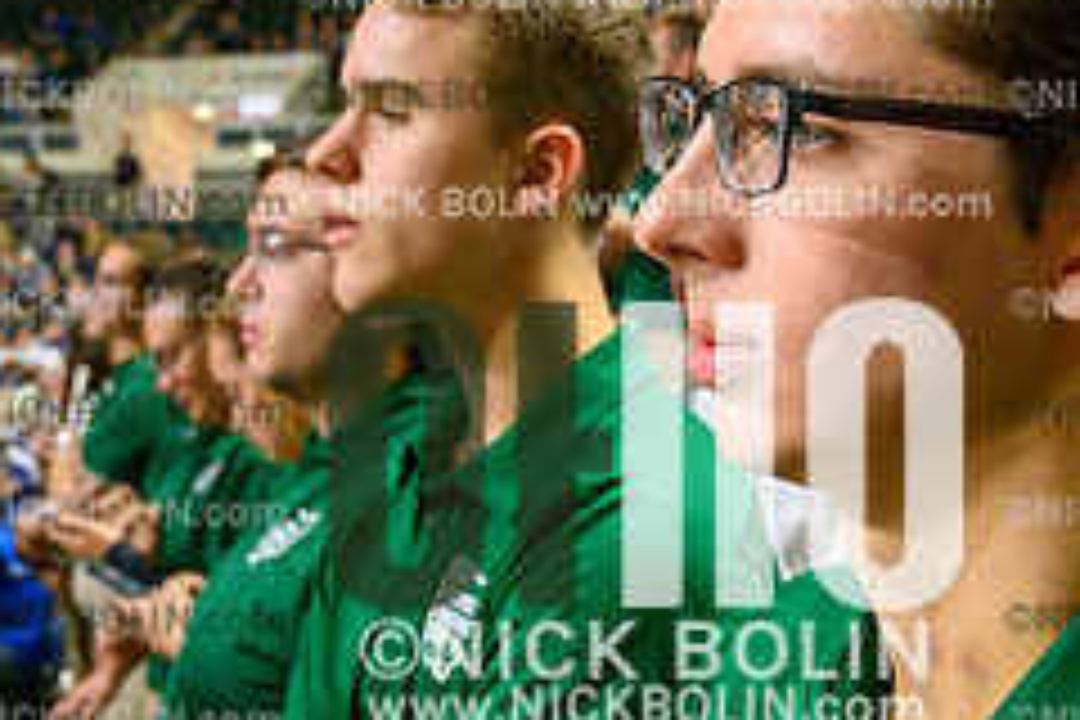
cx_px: 644
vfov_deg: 23.2
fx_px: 1740
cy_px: 515
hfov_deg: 34.4
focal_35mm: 58
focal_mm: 24
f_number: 4.5
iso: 3200
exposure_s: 1/200
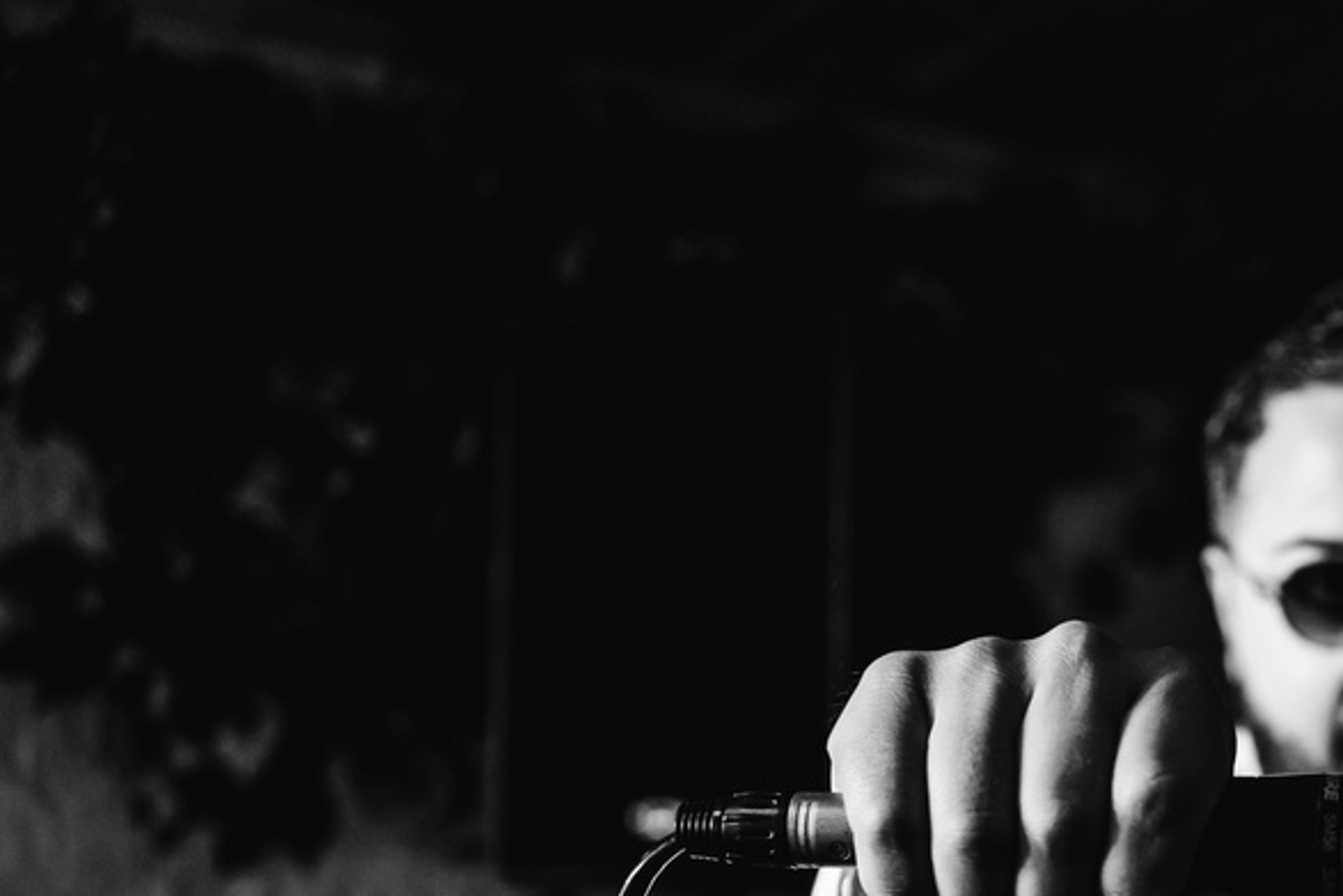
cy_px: 860
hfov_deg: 32.1
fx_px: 2164
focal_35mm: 58
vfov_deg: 22.6
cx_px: 1309
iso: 640
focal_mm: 28
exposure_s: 1/160
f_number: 2.5
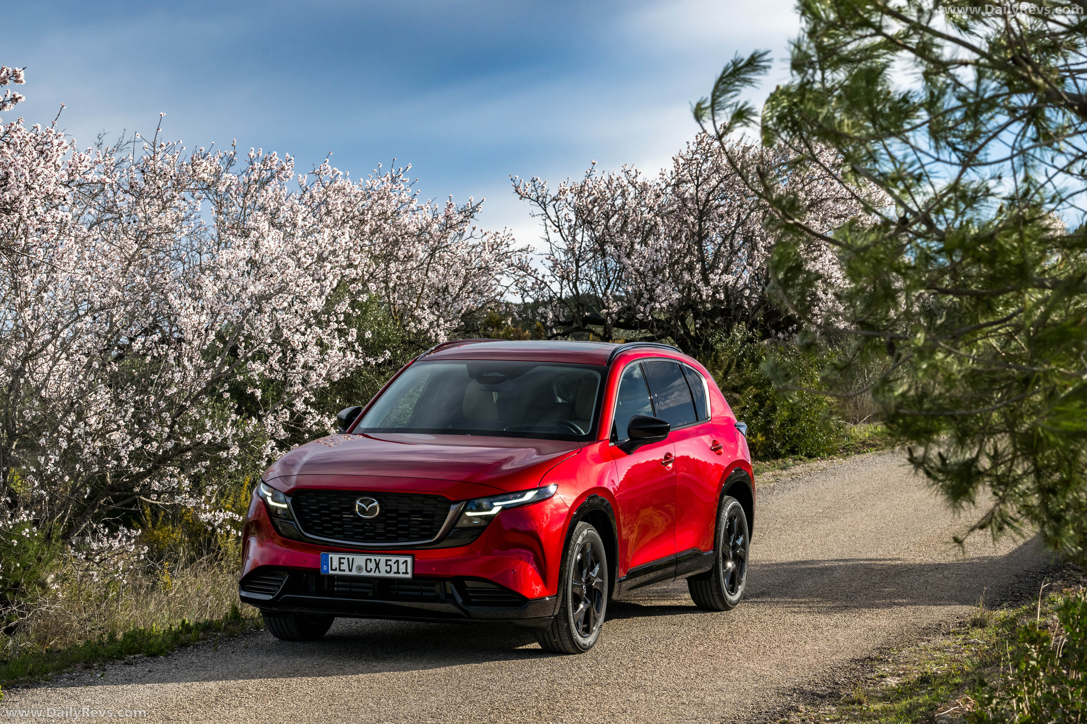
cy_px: 362
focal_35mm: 91
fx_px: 2747
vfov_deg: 15.0
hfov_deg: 22.4
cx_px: 544
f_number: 10
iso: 160
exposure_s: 1/250
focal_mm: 91
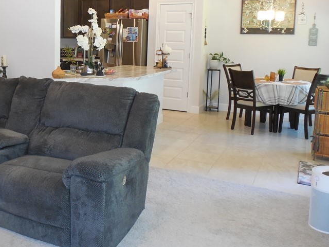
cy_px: 80
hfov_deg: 45.1
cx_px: 79
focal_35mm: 40
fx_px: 380
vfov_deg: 35.6
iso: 360
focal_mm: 4.5
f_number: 3.3
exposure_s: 1/25
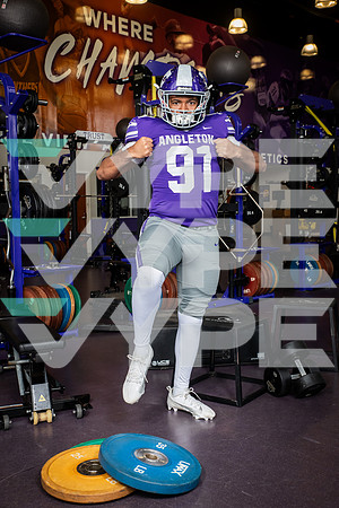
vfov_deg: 46.4
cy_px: 254
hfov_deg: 31.9
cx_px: 170
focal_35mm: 42
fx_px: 593
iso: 800
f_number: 7.1
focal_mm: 42
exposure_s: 1/250
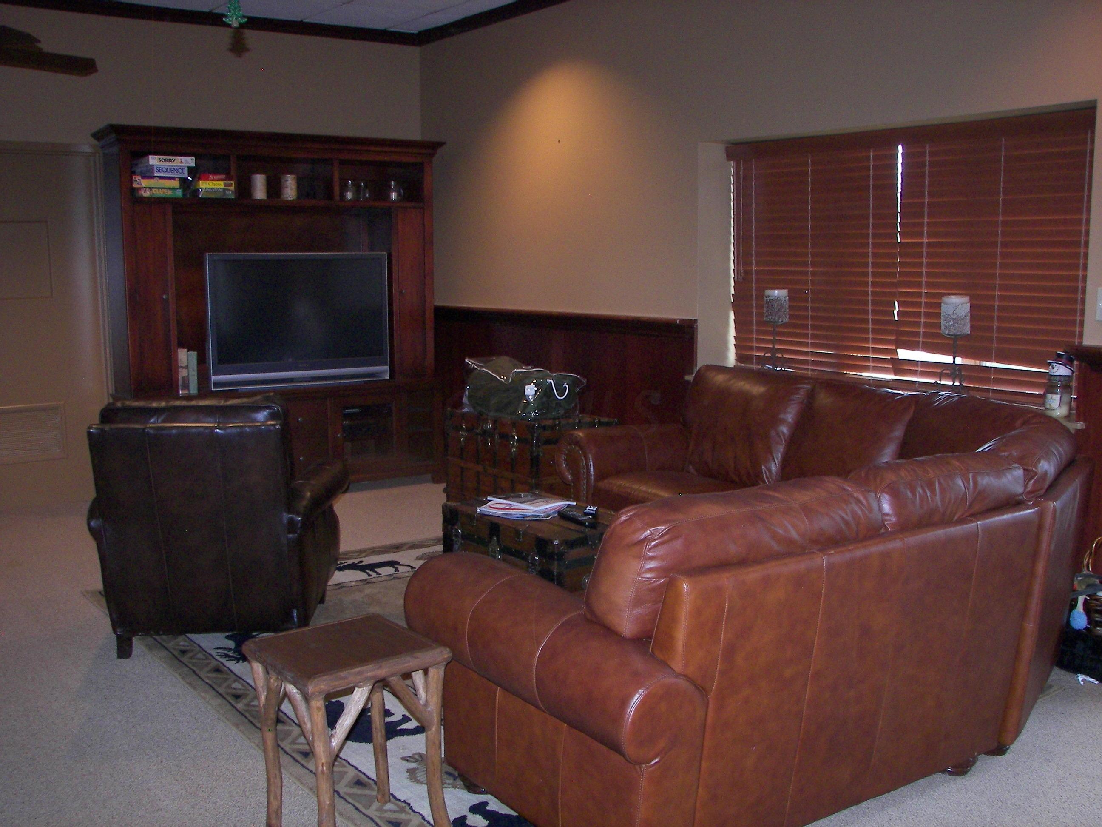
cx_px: 551
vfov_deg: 39.7
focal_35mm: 36
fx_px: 1146
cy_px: 414
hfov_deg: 51.4
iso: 160
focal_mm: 6
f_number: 2.8
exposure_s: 1/30
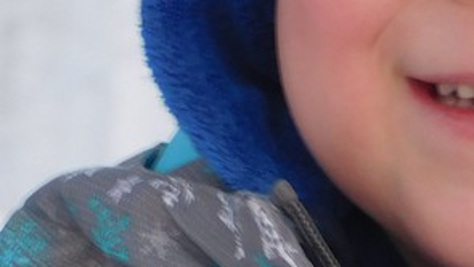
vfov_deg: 1.2
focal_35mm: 1028
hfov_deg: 2.1
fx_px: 12922
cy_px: 183
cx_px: 501
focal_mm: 41.3
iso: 125
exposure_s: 1/40
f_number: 5.6
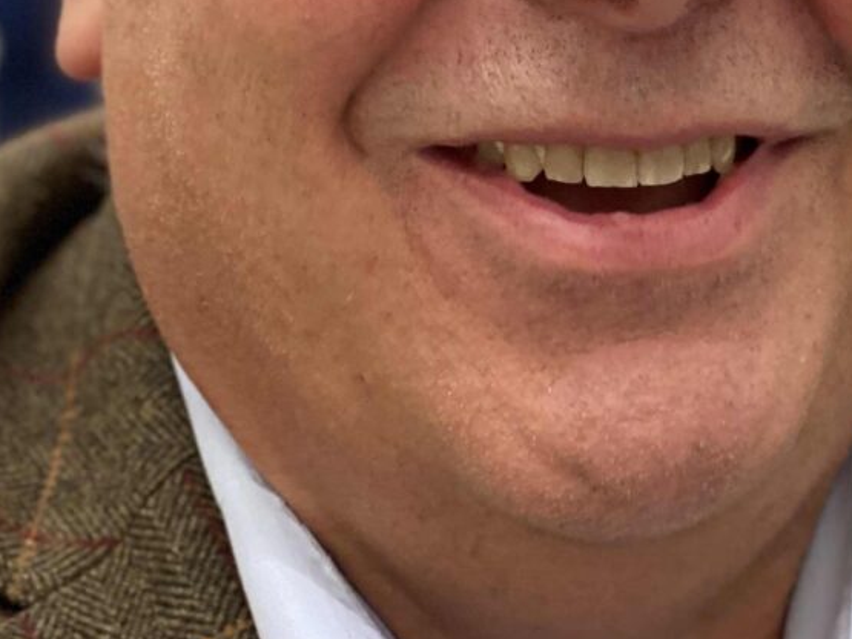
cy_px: -206
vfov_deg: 10.1
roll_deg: +3.2
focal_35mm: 144
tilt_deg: -1.9
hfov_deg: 13.5
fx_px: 3543
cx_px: 847
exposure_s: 1/50
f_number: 2
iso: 160
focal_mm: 6
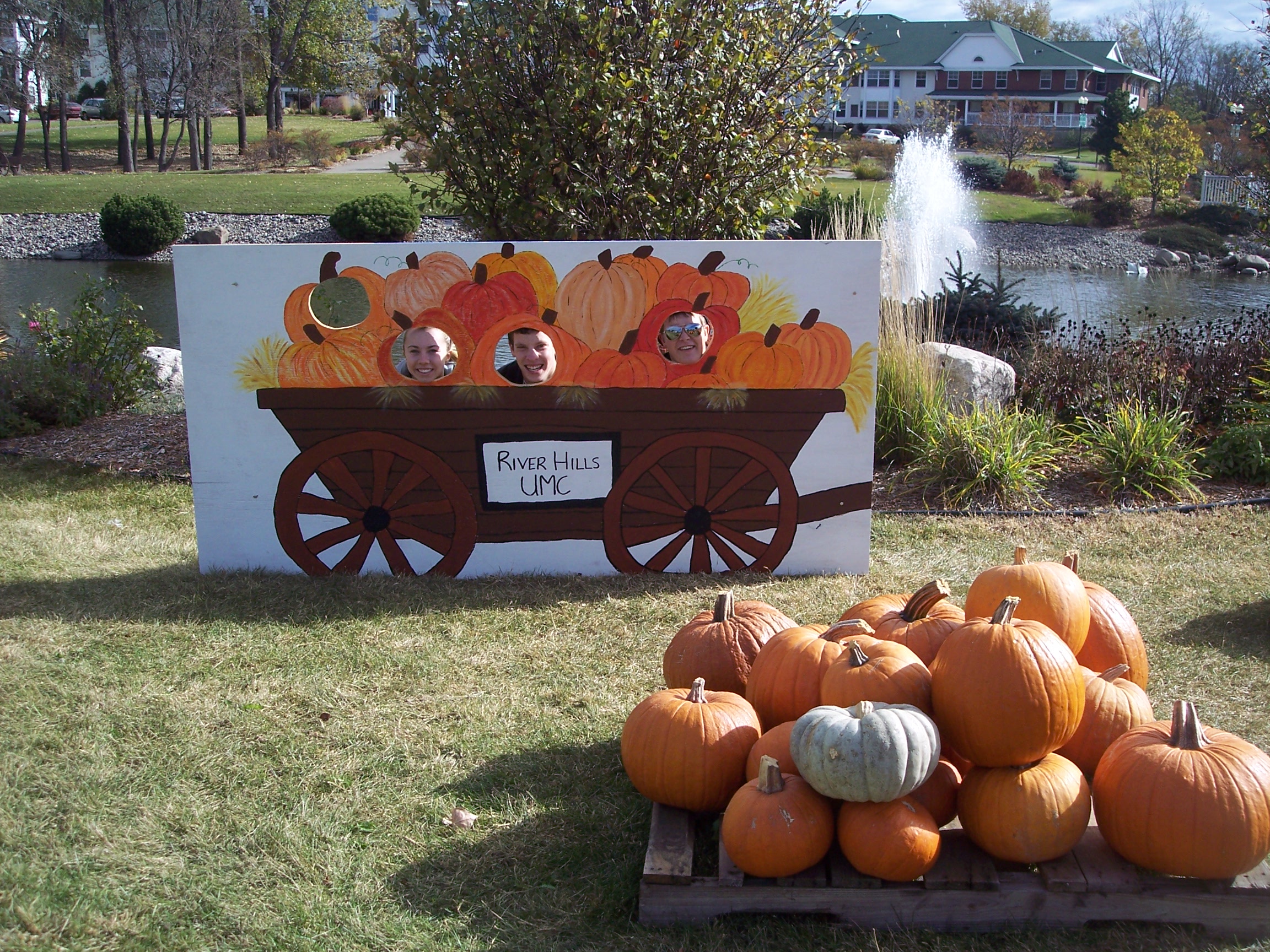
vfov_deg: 36.8
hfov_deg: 47.9
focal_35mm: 39
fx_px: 1431
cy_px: 476
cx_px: 635
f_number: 4
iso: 100
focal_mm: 8
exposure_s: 1/750
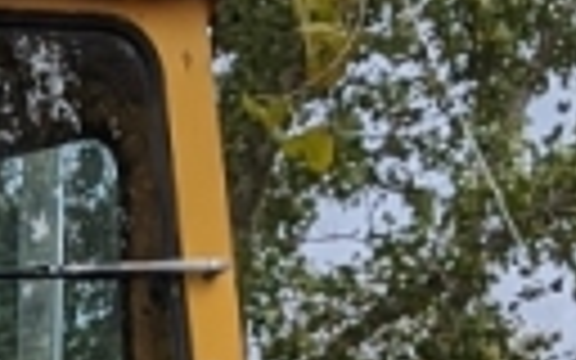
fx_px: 2104
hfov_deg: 14.2
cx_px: -382
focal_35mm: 134
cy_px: 700
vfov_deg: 9.2
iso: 66
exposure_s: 1/4695
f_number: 1.8
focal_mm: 4.44
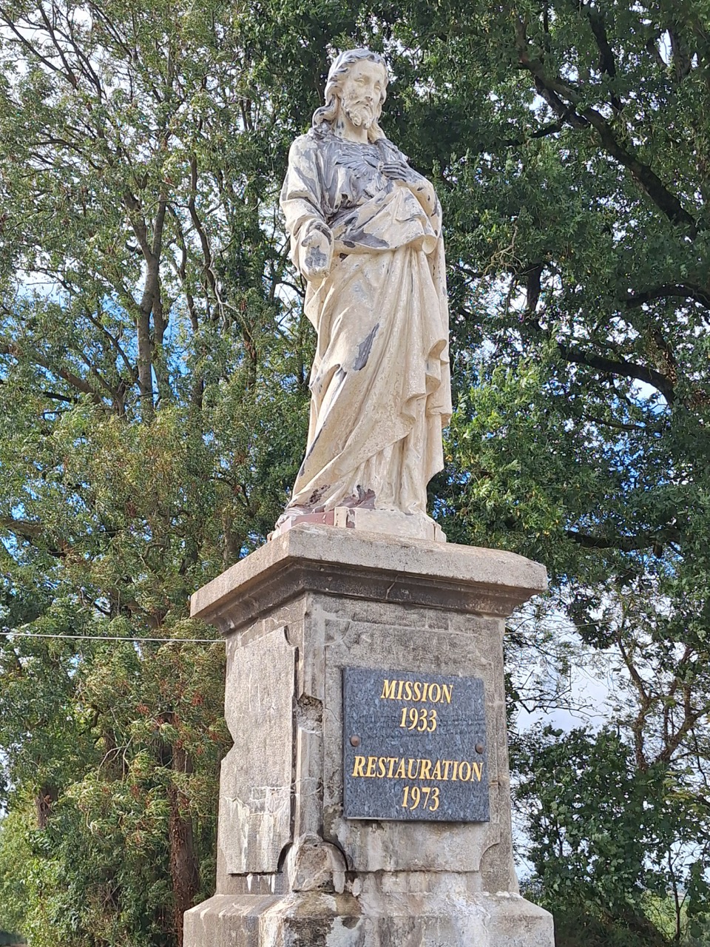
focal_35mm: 23
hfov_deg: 58.9
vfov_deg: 73.9
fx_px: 629
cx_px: 355
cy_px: 474
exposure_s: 1/1616
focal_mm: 5.5
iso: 40
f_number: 1.8
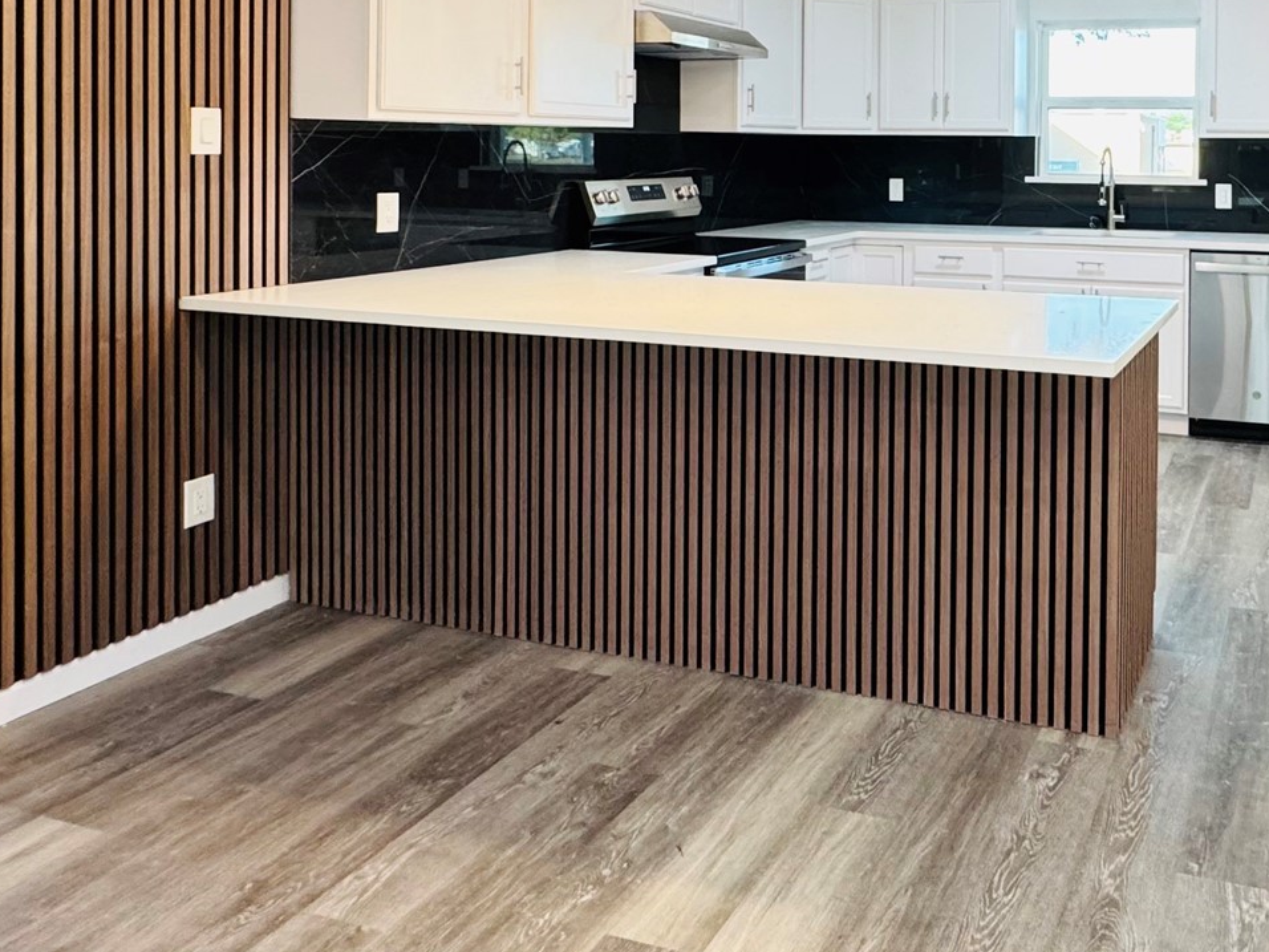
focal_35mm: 30
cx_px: 1001
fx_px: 1100
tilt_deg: -0.5
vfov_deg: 43.9
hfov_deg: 56.0
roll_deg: -1.0
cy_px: 154
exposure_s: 1/120
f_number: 2.2
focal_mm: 2.22
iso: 320
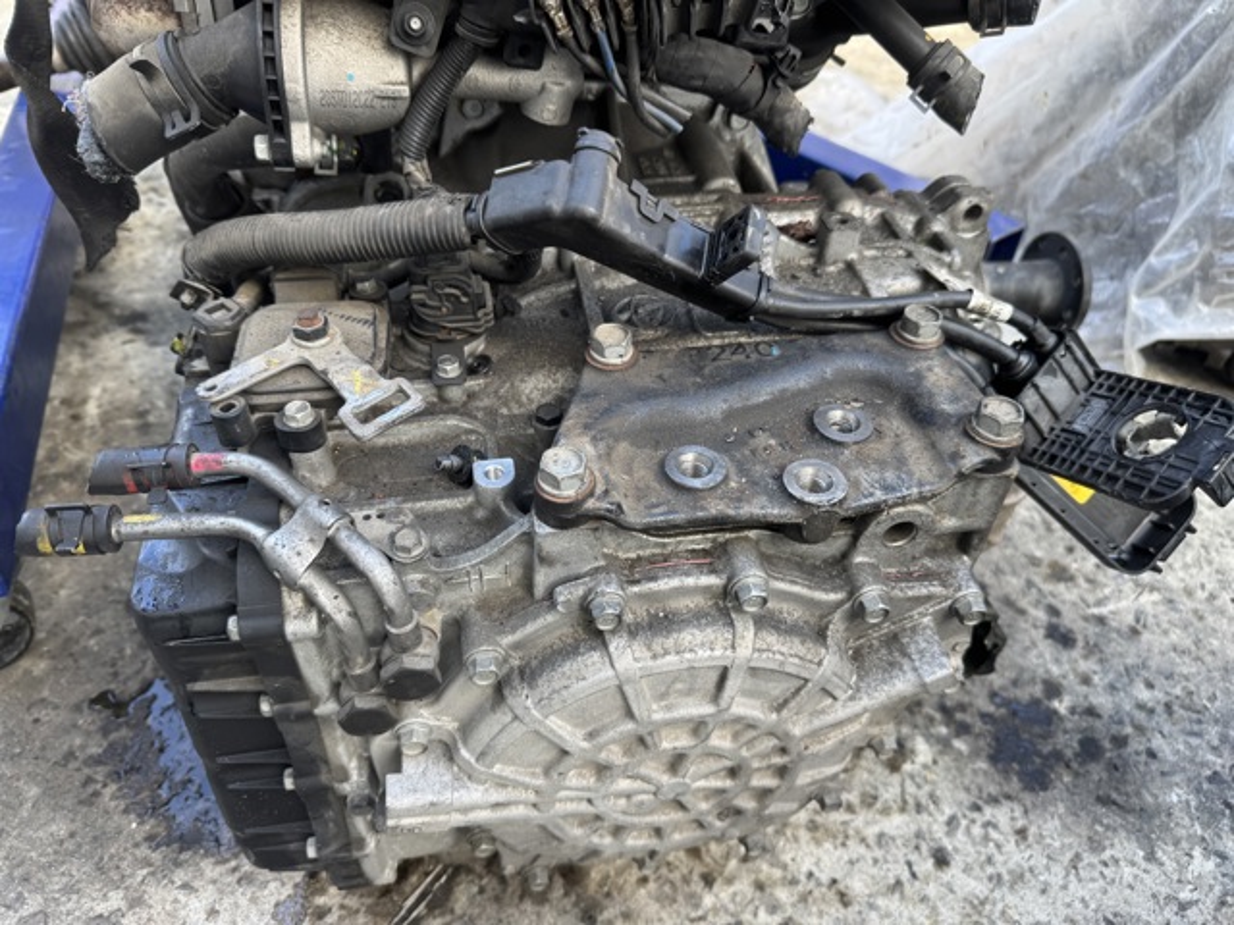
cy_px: 462
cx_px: 617
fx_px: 856
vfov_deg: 56.8
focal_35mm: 24
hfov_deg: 71.6
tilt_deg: -39.8
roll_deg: -4.2
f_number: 1.78
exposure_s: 1/121
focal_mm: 6.76
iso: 64
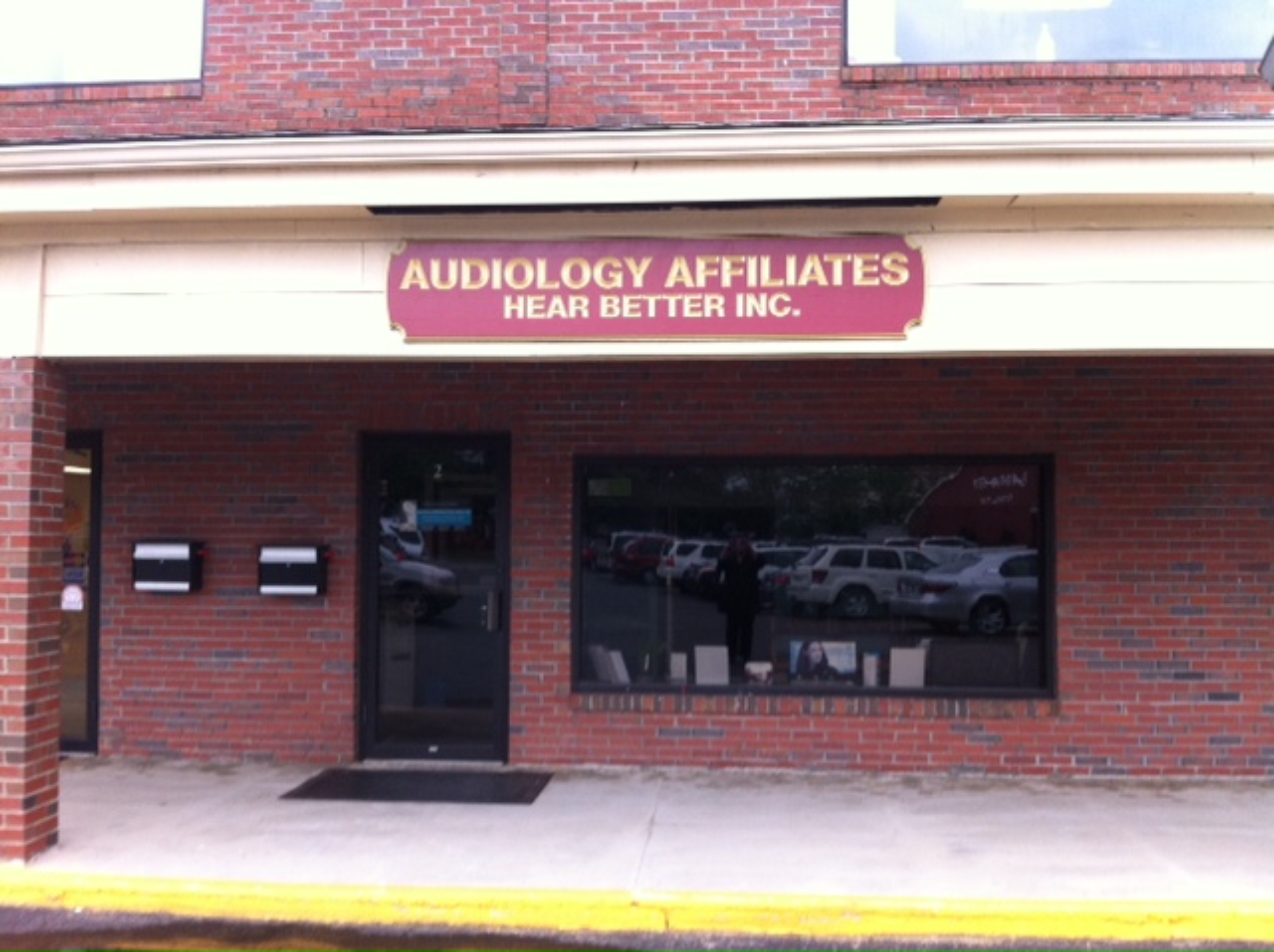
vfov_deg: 40.6
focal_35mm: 35
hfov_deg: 52.7
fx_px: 1286
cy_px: 476
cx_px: 637
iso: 100
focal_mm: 3.85
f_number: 2.8
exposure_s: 1/40
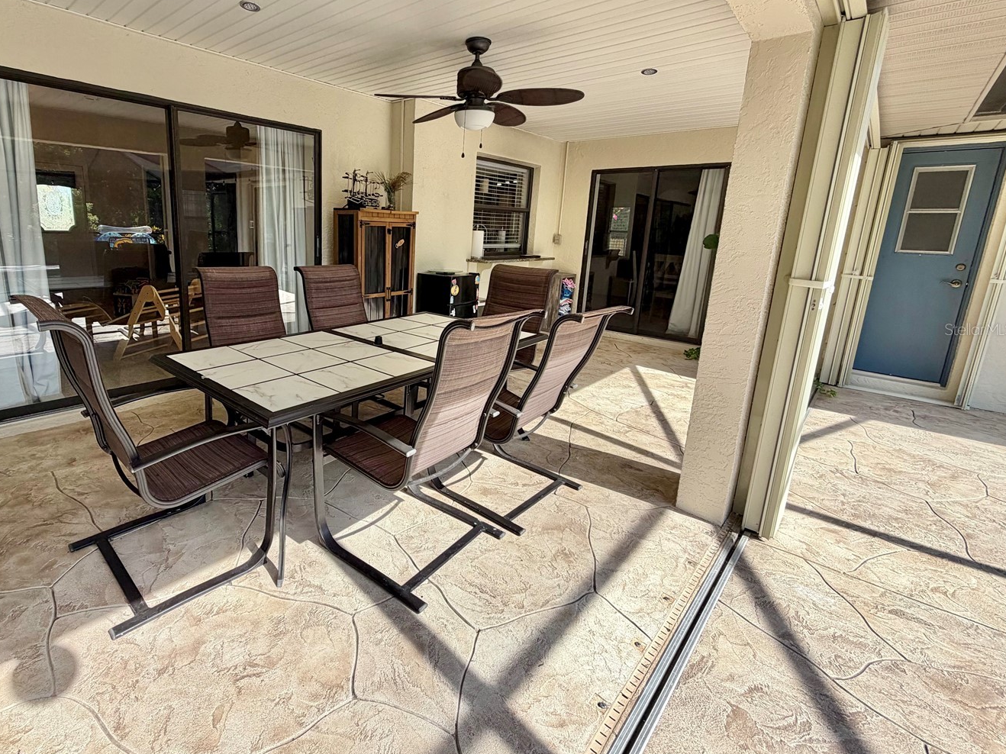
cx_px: 406
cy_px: 329
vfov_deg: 74.4
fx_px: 494
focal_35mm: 17
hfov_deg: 90.0
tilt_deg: -12.2
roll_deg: -1.6
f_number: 2.2
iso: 50
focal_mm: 2.22
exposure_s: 1/502
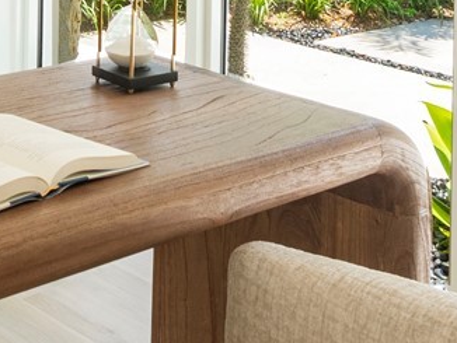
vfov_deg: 16.1
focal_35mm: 82
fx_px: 1090
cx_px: 60
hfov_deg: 23.2
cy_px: -198
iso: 250
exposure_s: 1/100
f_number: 8
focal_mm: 11
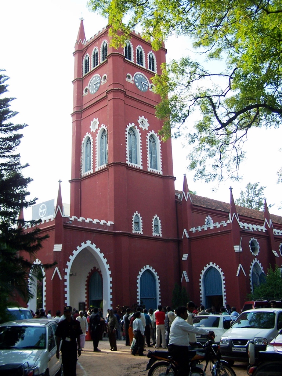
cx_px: 141
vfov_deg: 49.0
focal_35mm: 38
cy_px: 188
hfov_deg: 37.7
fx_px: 413
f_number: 2.8
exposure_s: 1/250
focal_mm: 6.3
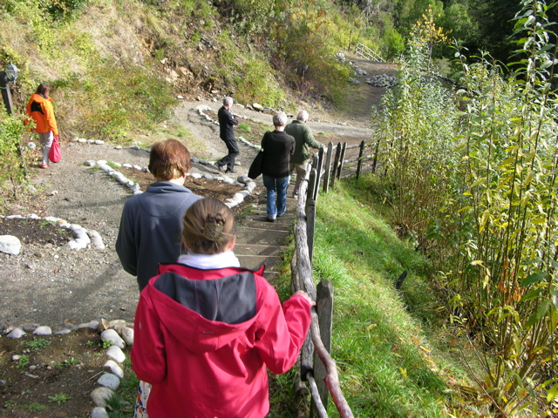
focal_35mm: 35
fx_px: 564
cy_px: 209
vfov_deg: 40.7
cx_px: 279
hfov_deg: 52.6
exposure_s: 1/87
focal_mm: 8.9
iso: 50
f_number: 4
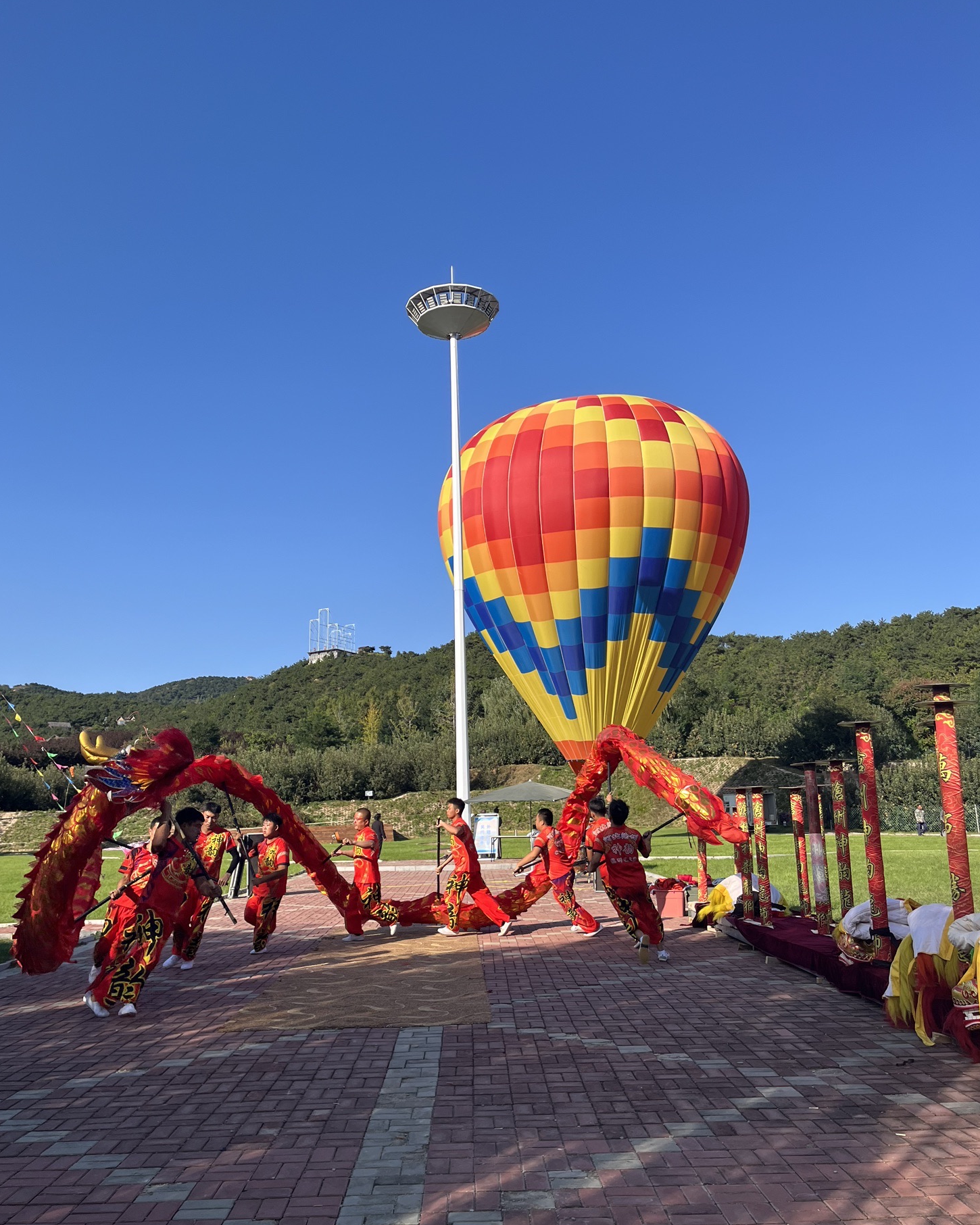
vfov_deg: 62.2
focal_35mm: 28
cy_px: 634
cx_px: 493
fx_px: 1015
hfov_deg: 51.5
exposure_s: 1/2410
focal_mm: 5.1
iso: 50
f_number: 1.6
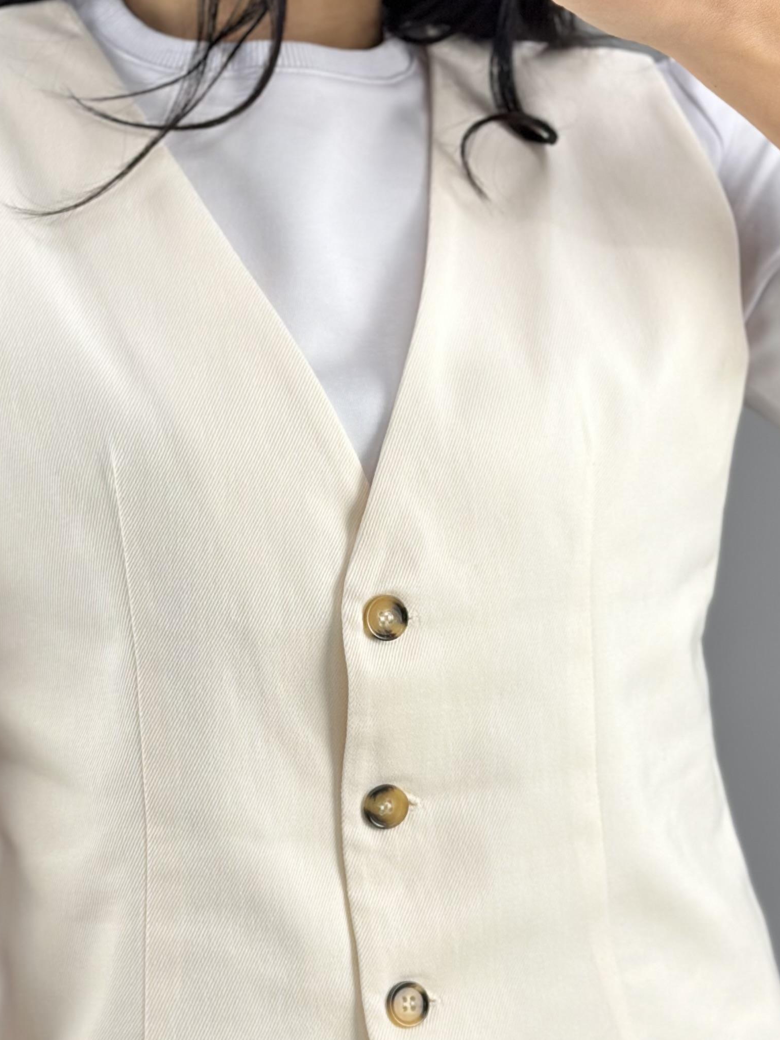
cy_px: 596
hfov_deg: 15.6
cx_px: 325
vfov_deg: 20.6
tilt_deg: -29.1
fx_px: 2854
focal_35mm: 95
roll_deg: +1.7
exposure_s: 1/100
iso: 64
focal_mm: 6.86
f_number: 1.78
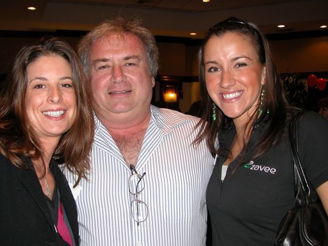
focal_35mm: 41
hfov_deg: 45.6
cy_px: 133
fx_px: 388
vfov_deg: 35.1
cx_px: 139
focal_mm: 8.9
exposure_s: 1/60
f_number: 2.8
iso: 100
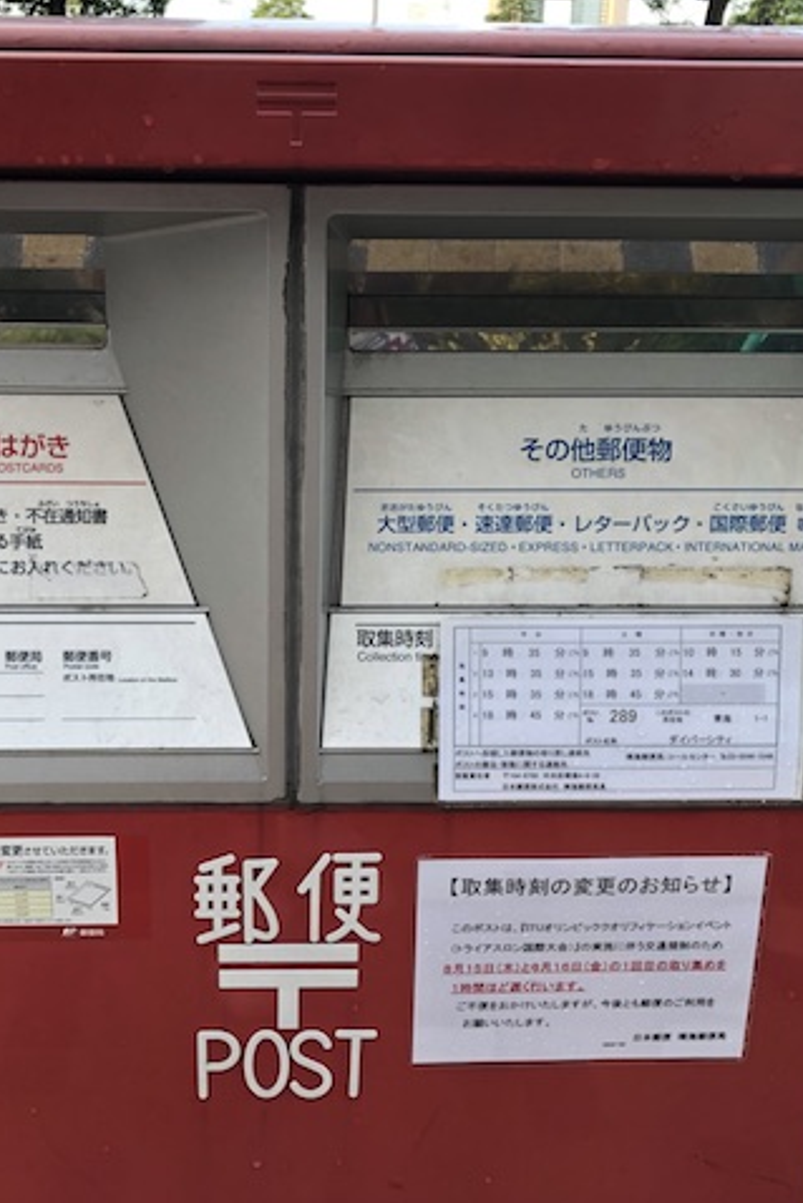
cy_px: 602
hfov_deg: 34.1
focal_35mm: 39
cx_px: 307
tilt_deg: -19.1
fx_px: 1304
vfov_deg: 49.5
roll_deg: +0.3
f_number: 1.8
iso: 25
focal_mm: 3.99
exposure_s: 1/120
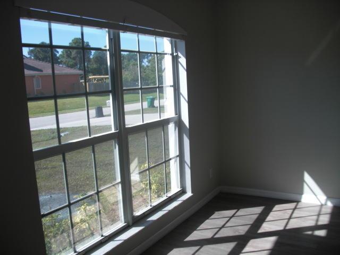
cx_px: 170
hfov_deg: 51.4
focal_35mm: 36
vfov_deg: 39.7
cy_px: 128
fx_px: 354
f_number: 2.8
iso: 50
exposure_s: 1/160
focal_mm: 6.3
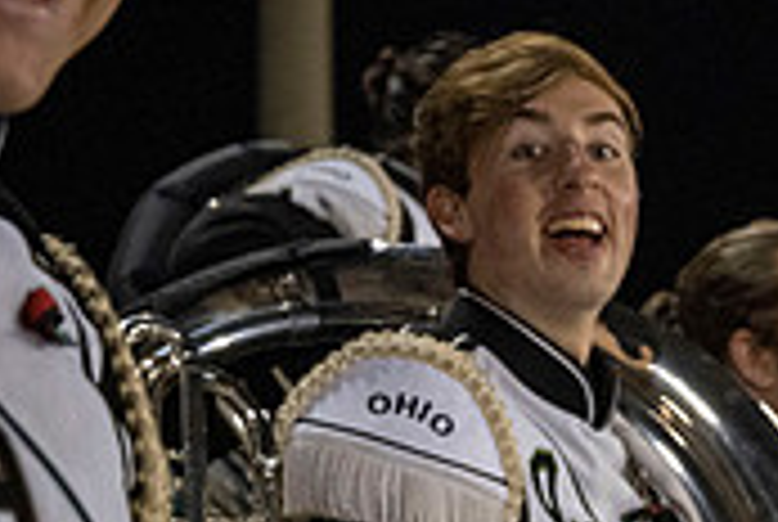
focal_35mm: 174
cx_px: 1264
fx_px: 3767
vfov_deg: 7.8
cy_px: 749
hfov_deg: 11.2
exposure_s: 1/500
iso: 3200
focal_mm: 52
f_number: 4
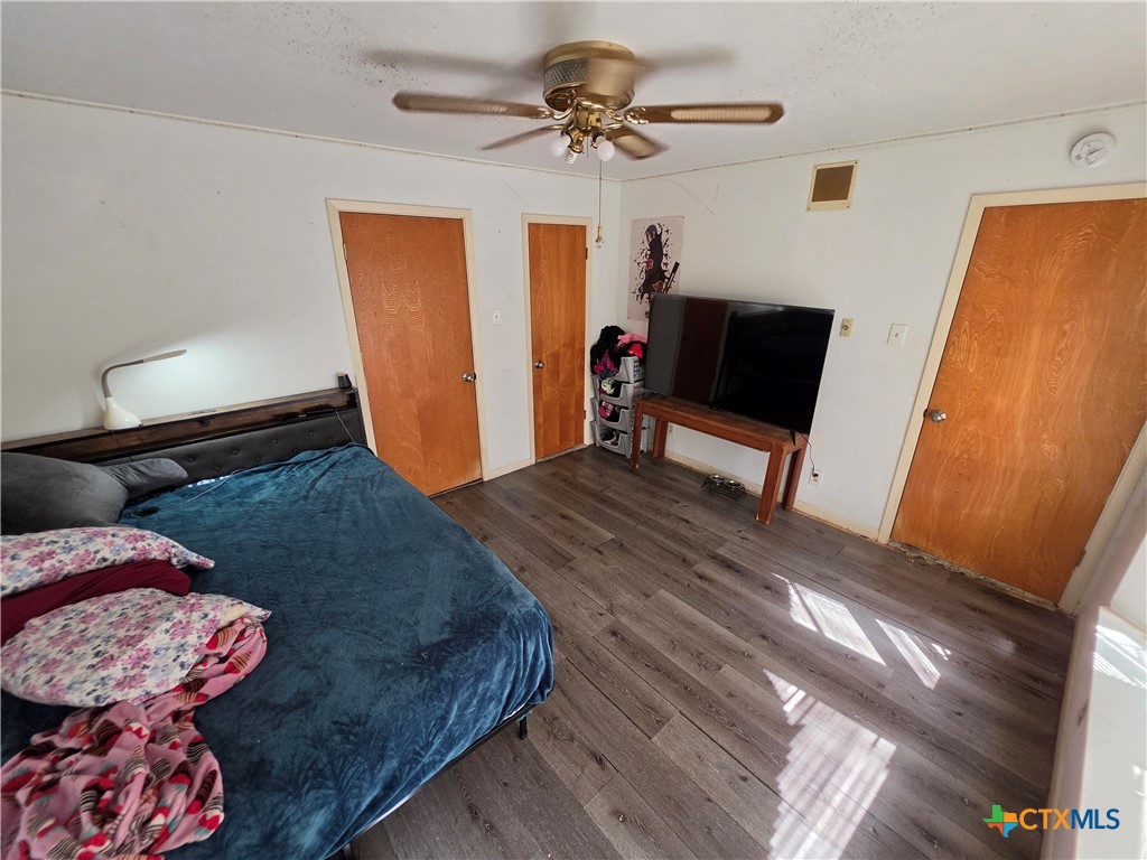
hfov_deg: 106.2
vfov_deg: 89.9
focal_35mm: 13
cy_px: 430
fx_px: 431
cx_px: 574
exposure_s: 1/120
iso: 160
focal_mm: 2.2
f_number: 1.9
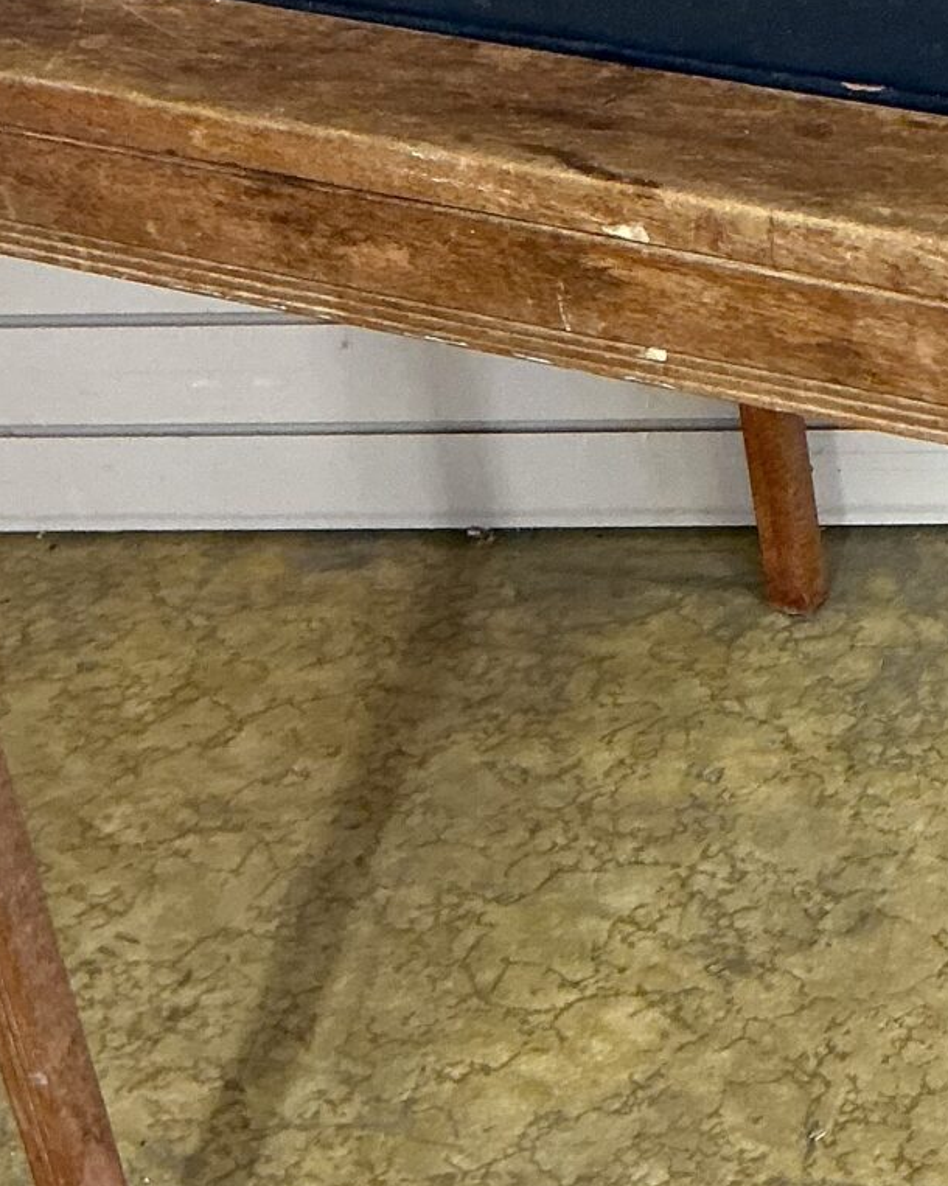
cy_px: 681
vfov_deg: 20.2
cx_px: 881
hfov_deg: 16.0
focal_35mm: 95
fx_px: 3333
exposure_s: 1/60
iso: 160
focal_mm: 3
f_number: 1.8
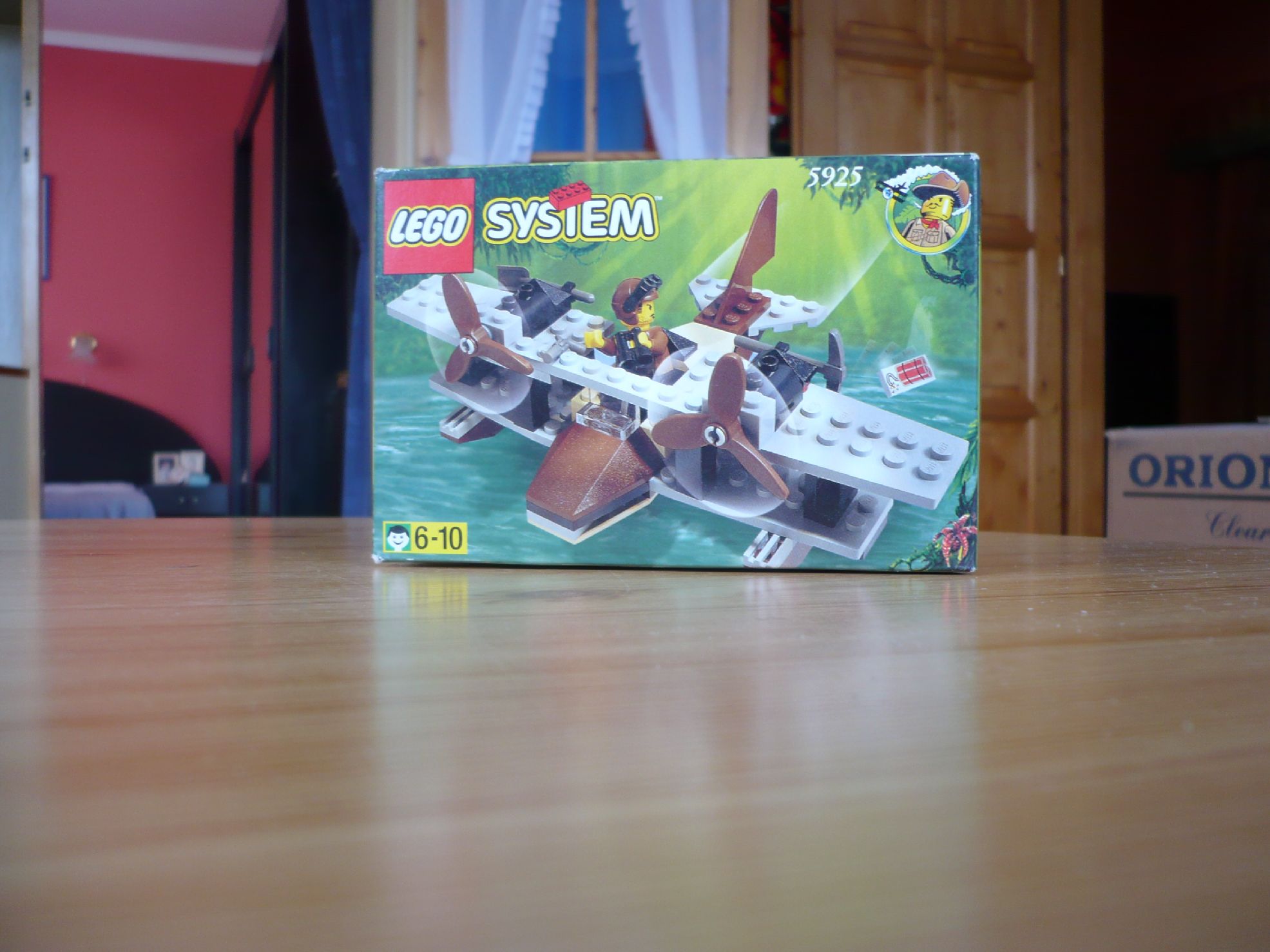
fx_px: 1284
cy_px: 476
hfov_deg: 52.6
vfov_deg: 40.7
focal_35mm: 35
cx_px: 635
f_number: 2.8
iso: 100
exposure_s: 1/30
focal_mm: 5.8
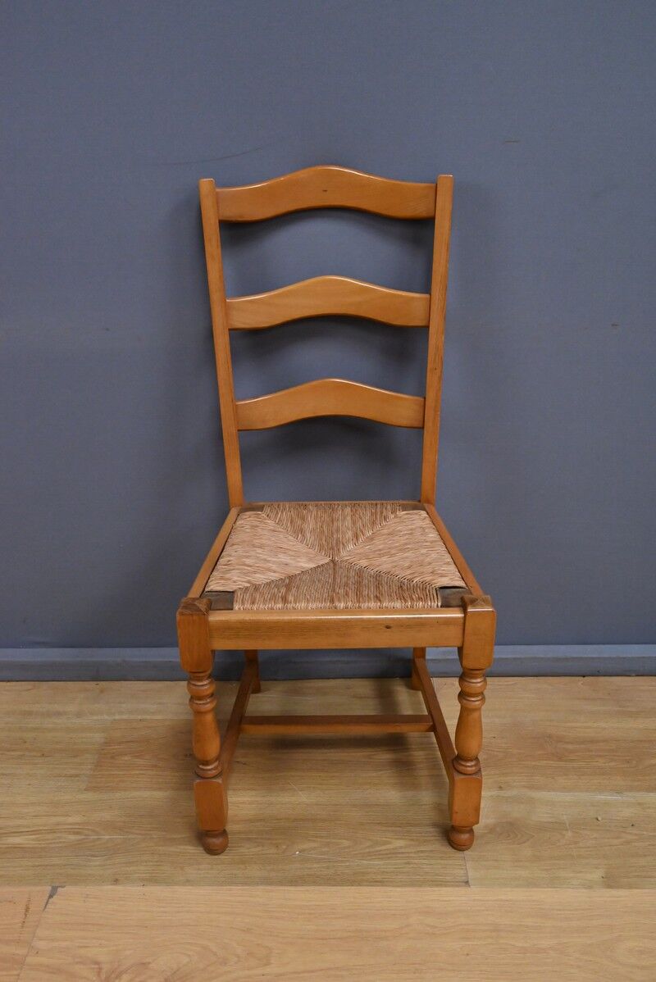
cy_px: 491
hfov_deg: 45.0
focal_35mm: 29
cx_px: 328
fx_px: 792
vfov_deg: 63.6
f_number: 8
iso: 5000
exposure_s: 1/250
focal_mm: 29
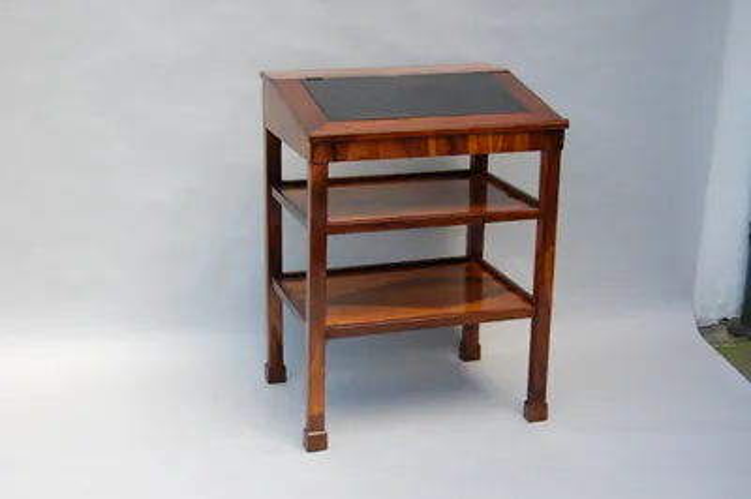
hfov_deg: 35.1
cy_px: 250
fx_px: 1188
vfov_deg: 23.7
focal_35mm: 57
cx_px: 376
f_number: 5
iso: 400
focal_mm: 38
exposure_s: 1/100
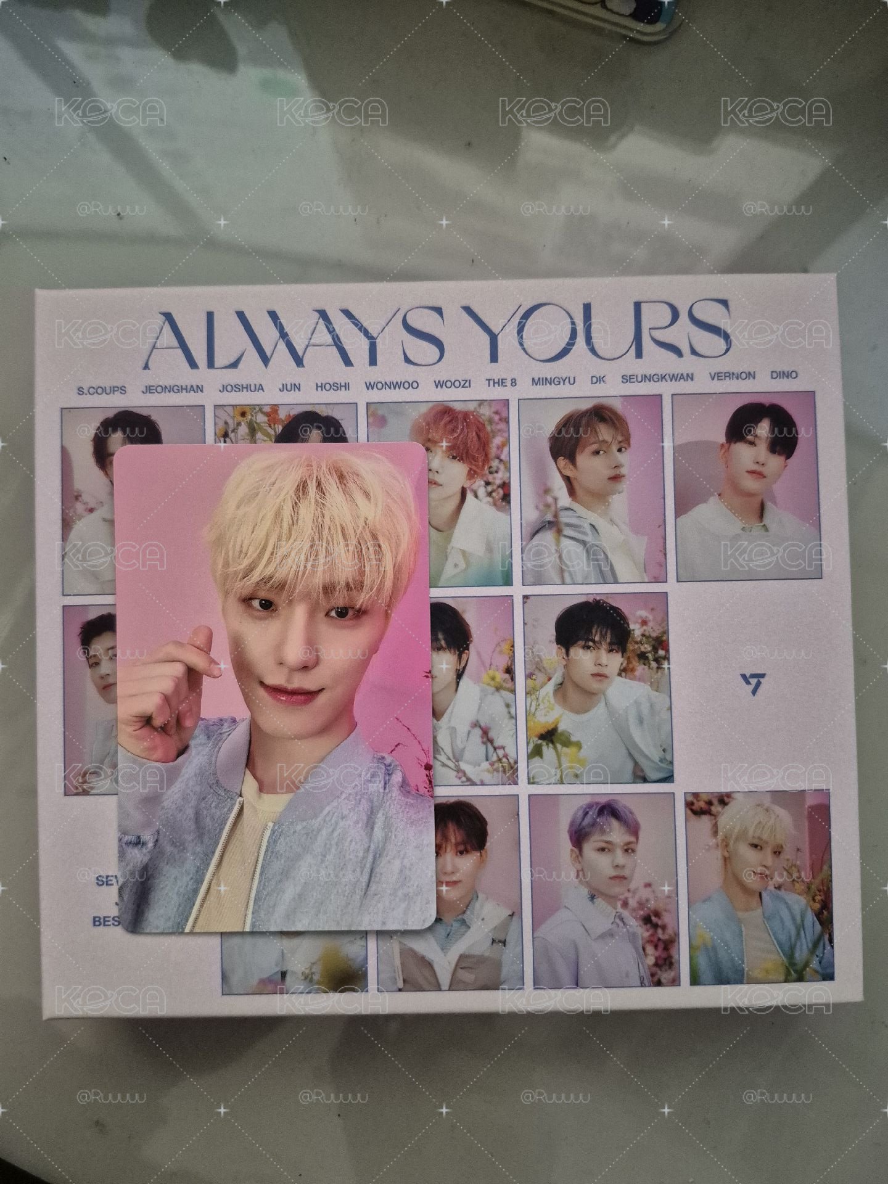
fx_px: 787
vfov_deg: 73.9
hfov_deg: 58.9
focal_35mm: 23
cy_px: 592
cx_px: 444
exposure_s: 1/60
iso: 1600
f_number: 1.8
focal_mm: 5.4
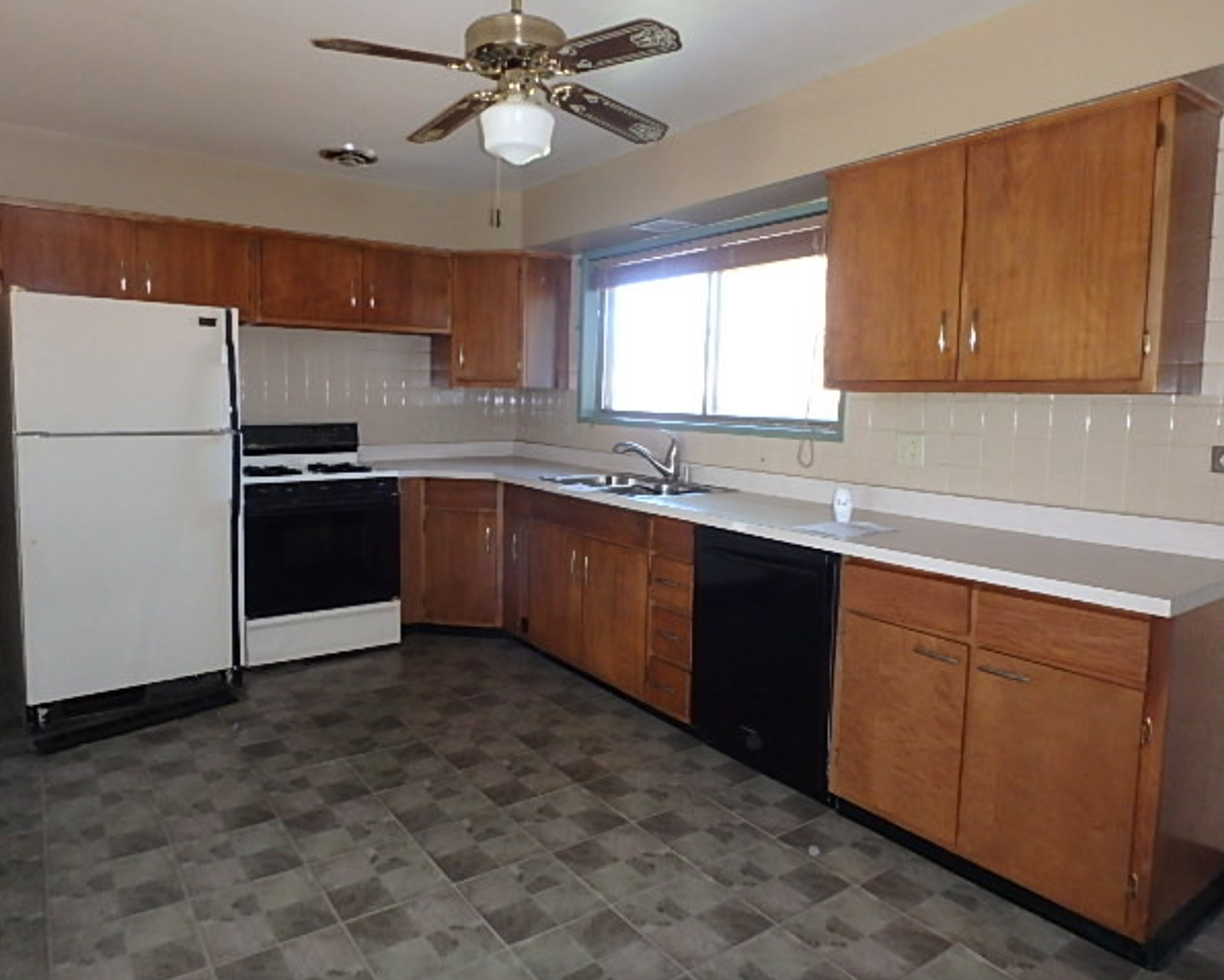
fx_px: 797
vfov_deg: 63.1
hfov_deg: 75.0
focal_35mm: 22
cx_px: 596
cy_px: 491
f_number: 3.5
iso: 400
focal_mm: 3.7
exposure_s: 1/30
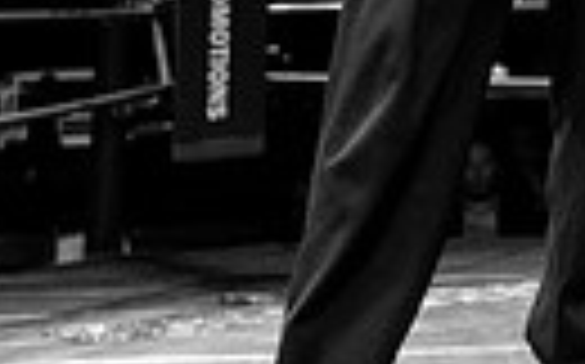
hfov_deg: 13.5
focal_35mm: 136
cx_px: 1109
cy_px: -506
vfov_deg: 8.7
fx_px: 2166
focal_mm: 26
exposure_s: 1/1000
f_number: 4
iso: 3200
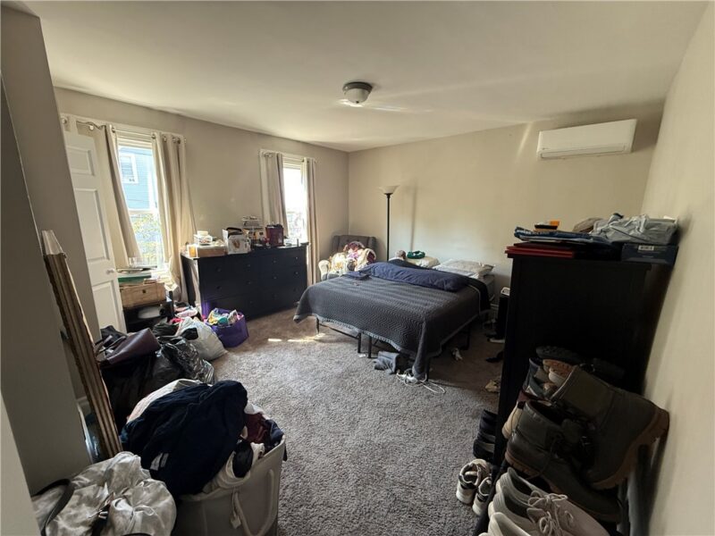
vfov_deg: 85.7
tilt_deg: -10.7
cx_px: 358
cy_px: 268
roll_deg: -0.8
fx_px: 289
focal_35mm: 14
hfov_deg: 102.1
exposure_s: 1/60
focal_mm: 2.22
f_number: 2.2
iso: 250
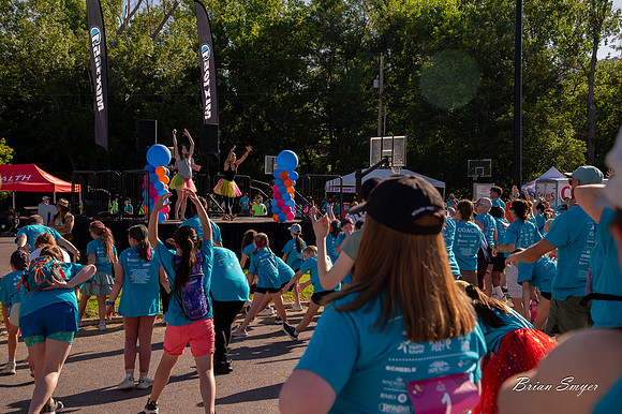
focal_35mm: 55
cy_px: 207
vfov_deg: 24.6
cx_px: 311
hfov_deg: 36.3
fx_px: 949
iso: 200
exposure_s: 1/320
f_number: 8
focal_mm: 52
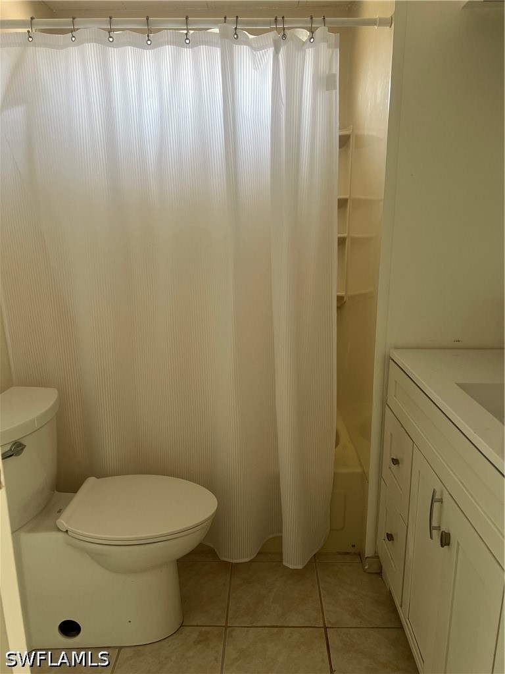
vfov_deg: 67.3
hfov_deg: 53.1
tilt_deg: -12.1
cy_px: 337
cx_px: 252
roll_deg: +1.0
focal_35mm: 26
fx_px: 506
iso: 125
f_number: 1.5
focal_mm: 5.7
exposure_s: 1/108
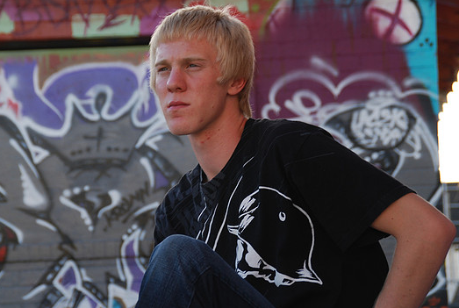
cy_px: 159
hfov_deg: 15.4
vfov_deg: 10.4
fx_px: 1699
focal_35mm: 133
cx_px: 214
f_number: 5.6
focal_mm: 80
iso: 200
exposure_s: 1/125
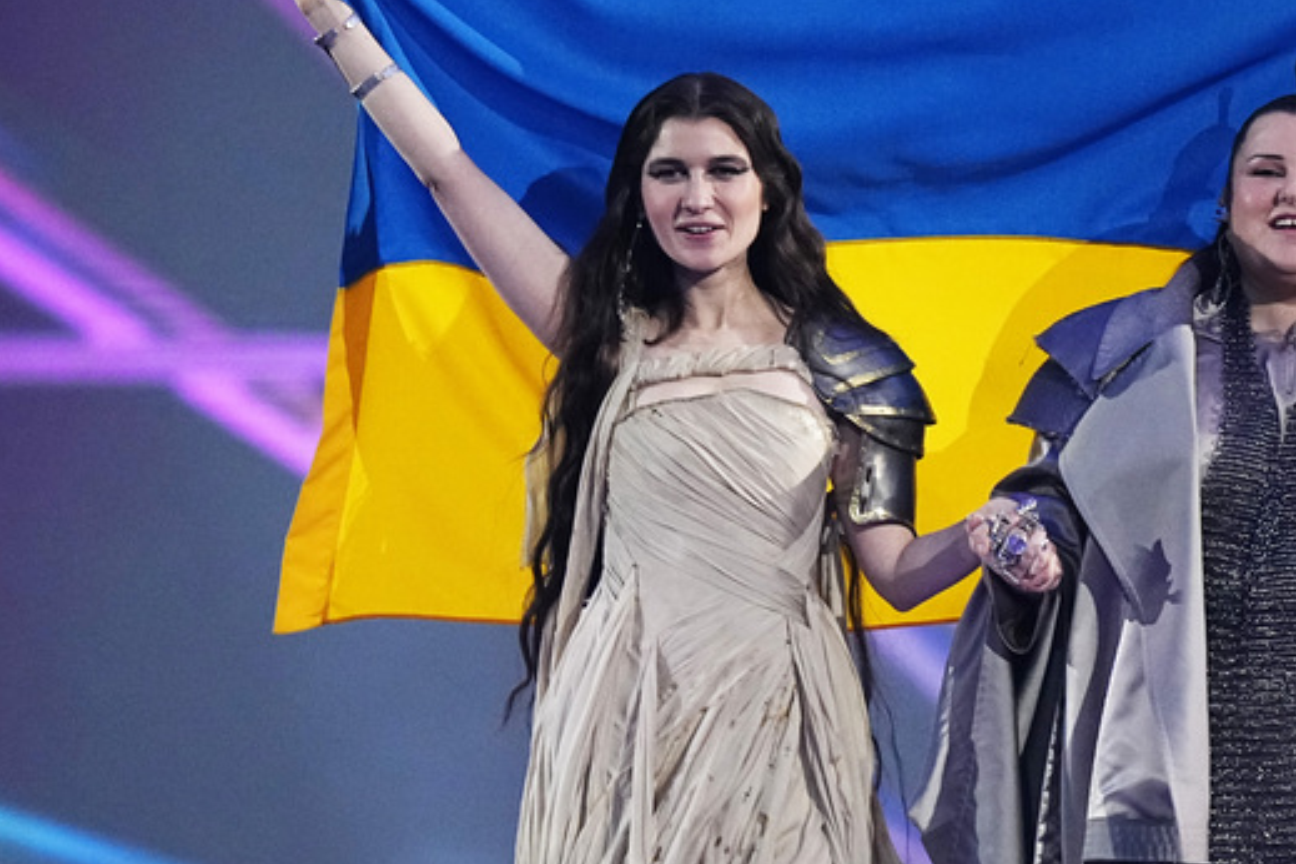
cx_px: 817
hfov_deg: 2.2
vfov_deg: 1.5
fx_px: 33261
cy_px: 493
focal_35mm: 924
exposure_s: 1/400
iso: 4000
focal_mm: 400
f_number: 2.8
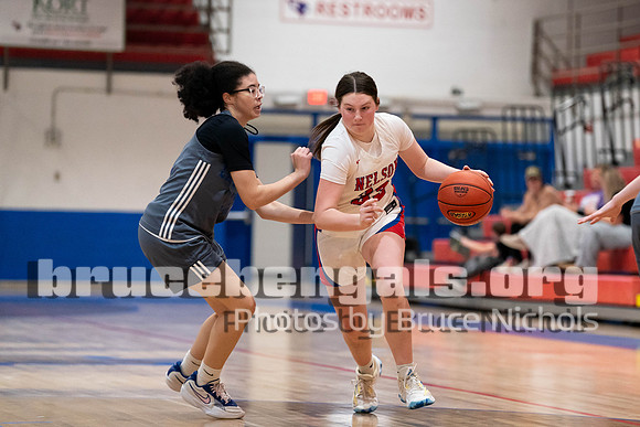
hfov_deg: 12.4
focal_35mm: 166
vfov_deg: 8.3
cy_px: 189
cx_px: 379
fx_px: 2945
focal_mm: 136
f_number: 2.8
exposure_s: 1/1000
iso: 5000
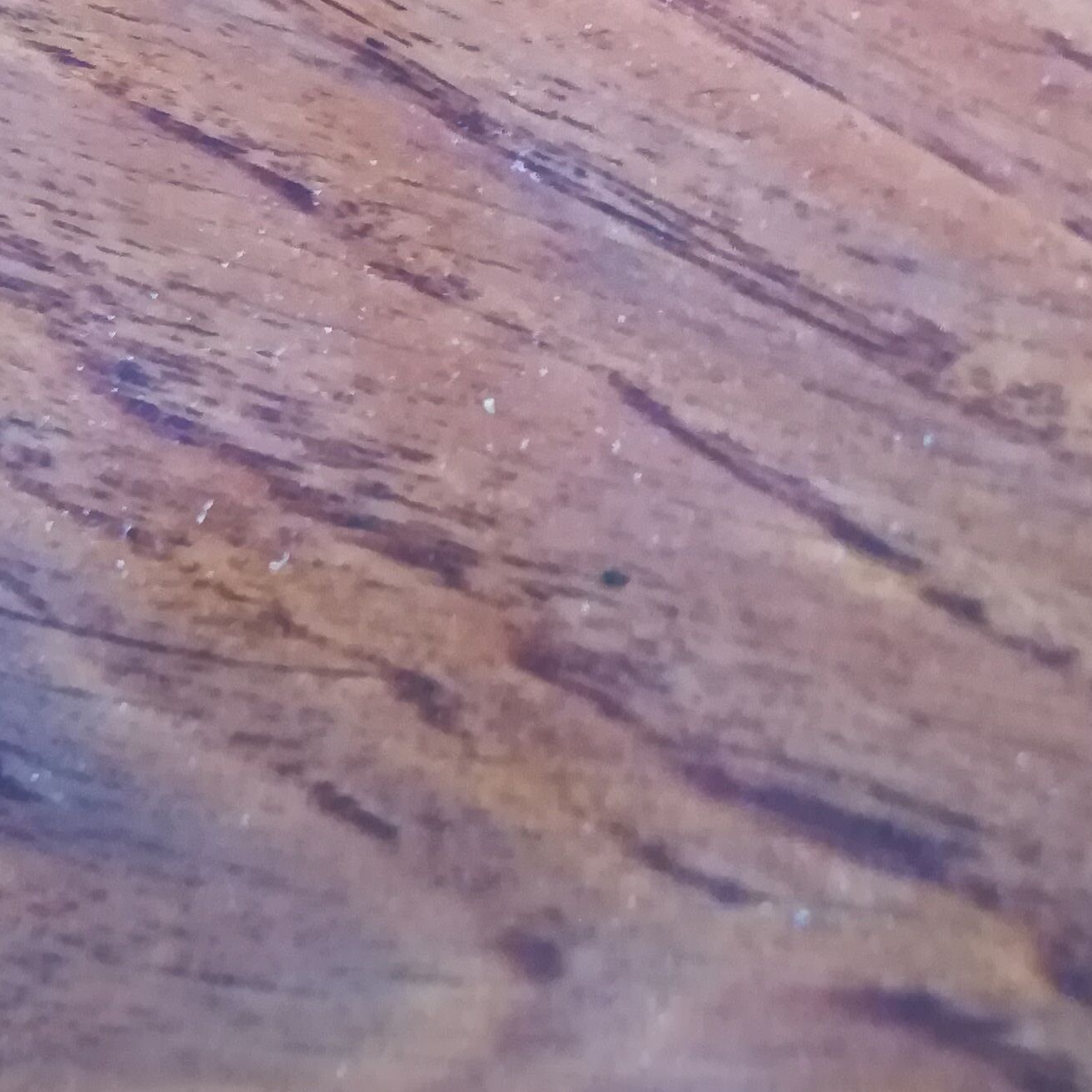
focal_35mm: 70
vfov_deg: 22.7
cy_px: -214
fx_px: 2498
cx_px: 669
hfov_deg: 24.6
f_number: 2.2
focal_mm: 3.83
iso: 500
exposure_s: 1/20
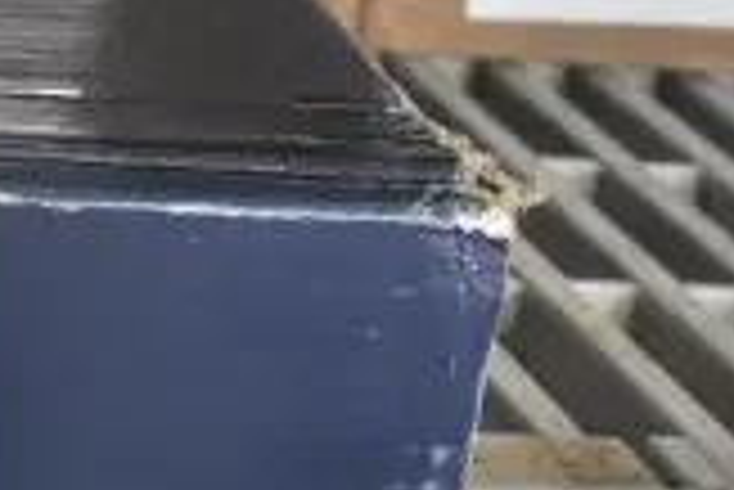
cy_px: 43
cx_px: -549
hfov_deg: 12.1
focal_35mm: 157
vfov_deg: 8.7
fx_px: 3204
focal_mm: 28
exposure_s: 1/200
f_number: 7.1
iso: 6400
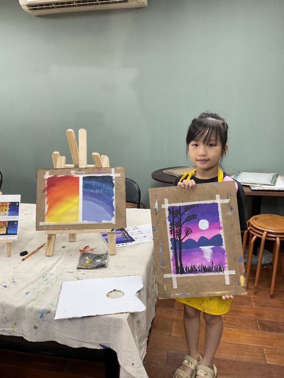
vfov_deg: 61.7
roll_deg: +0.3
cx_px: 142
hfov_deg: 48.2
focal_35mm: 29
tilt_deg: -15.5
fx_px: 317
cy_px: 189
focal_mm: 3
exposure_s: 1/50
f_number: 1.8
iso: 40
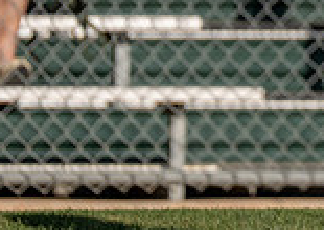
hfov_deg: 1.4
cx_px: 547
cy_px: -174
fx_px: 13204
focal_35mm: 1438
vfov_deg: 1.0
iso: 100
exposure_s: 1/2500
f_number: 2.8
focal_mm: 200
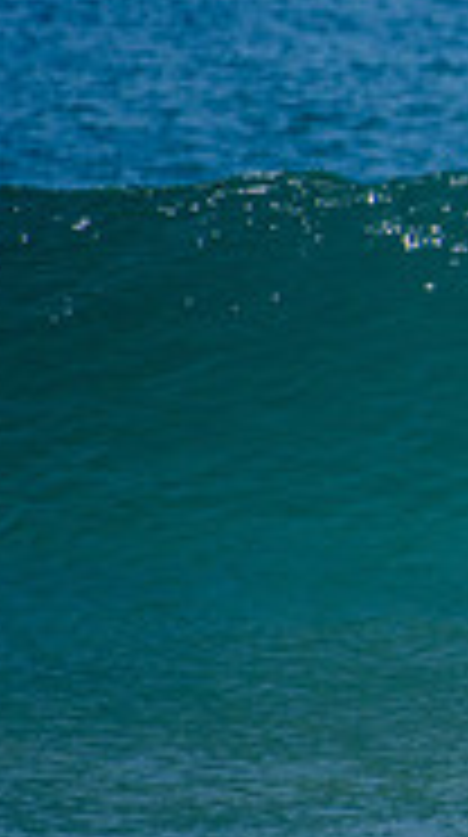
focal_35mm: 1638
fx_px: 36302
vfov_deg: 1.3
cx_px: 1197
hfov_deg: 0.7
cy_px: 263
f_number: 5.6
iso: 180
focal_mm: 500
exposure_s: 1/2000
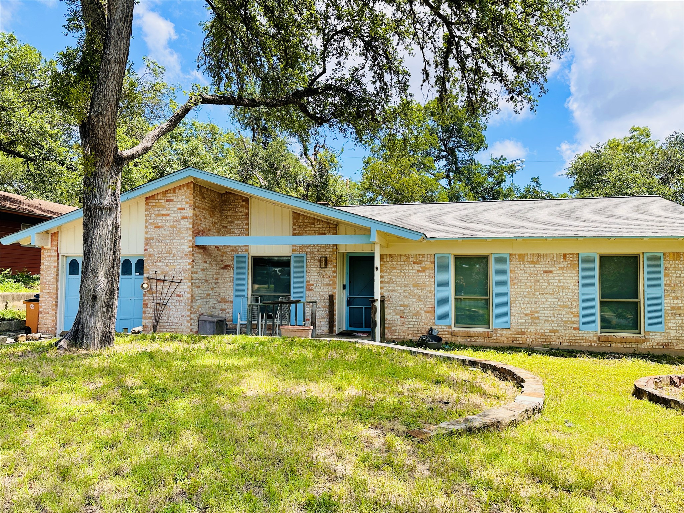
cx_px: 342
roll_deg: -1.3
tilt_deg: +3.6
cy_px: 256
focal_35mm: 24
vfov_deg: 56.8
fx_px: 474
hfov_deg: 71.6
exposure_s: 1/2252
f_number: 1.78
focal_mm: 6.86
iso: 80
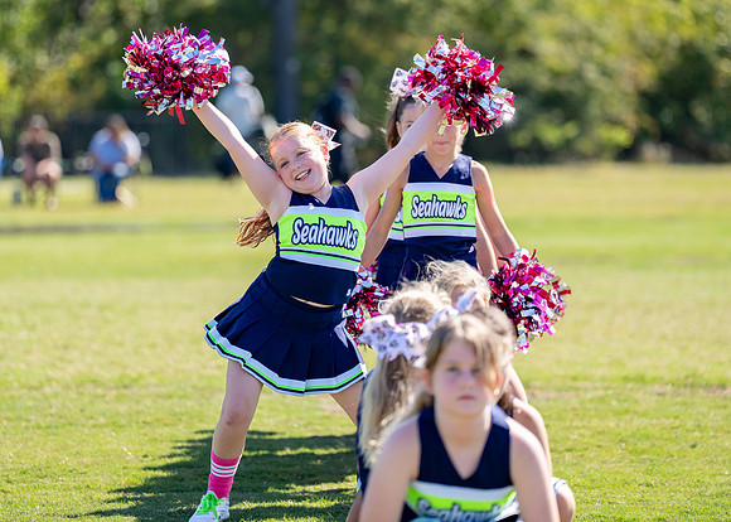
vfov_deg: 6.6
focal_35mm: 219
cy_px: 190
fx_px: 4541
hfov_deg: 9.2
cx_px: 334
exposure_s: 1/2000
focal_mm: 164
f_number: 2.8
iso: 200
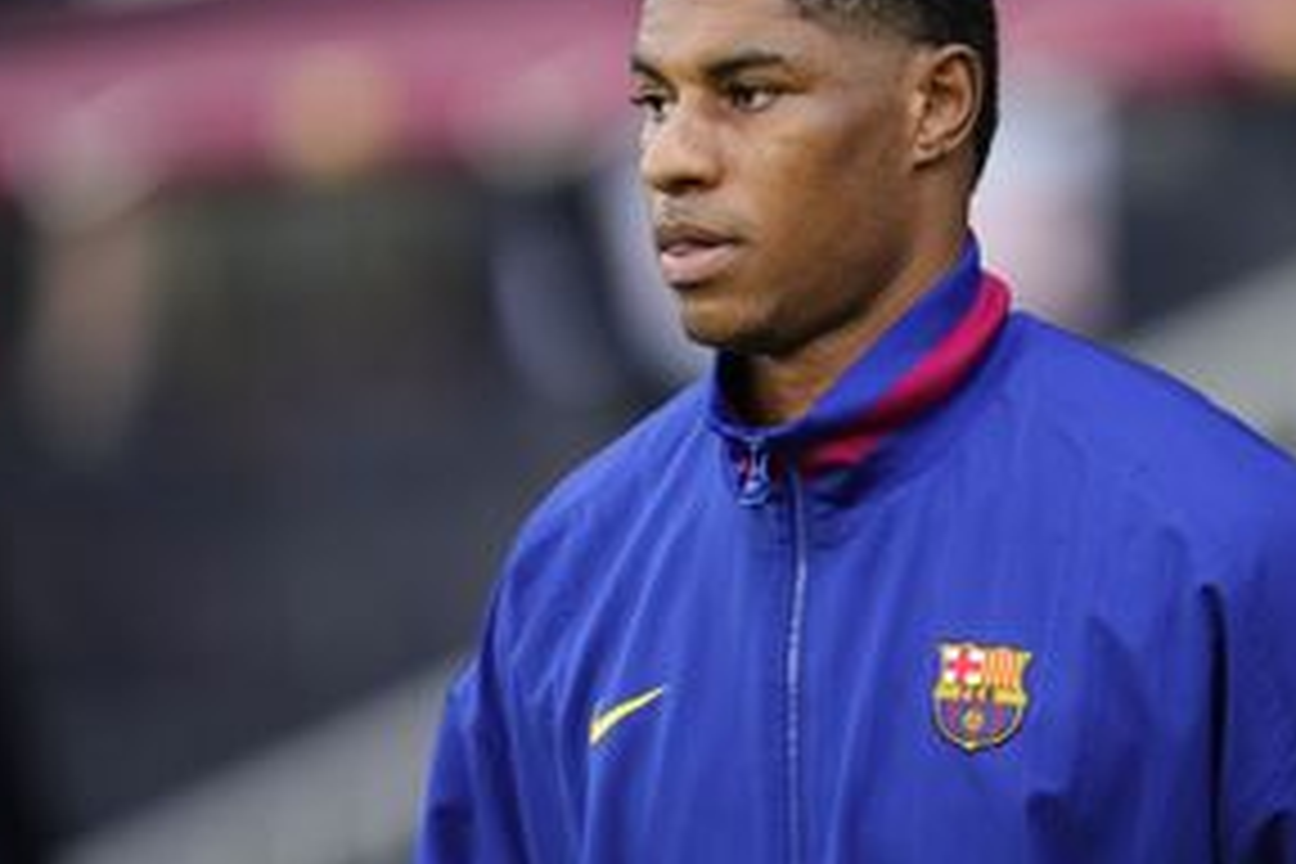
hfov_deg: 3.7
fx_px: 19978
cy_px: 317
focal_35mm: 555
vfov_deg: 2.5
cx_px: 770
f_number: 2.8
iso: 2000
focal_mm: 400
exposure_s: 1/1600
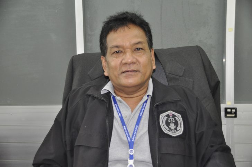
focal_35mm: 48
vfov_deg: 28.0
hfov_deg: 41.1
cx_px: 126
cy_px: 84
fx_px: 336
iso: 800
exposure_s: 1/60
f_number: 4
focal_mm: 32
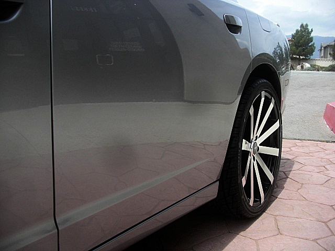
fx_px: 348
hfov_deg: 51.4
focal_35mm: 36
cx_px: 168
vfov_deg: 39.7
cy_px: 126
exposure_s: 1/640
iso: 50
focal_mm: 6.3
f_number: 2.8
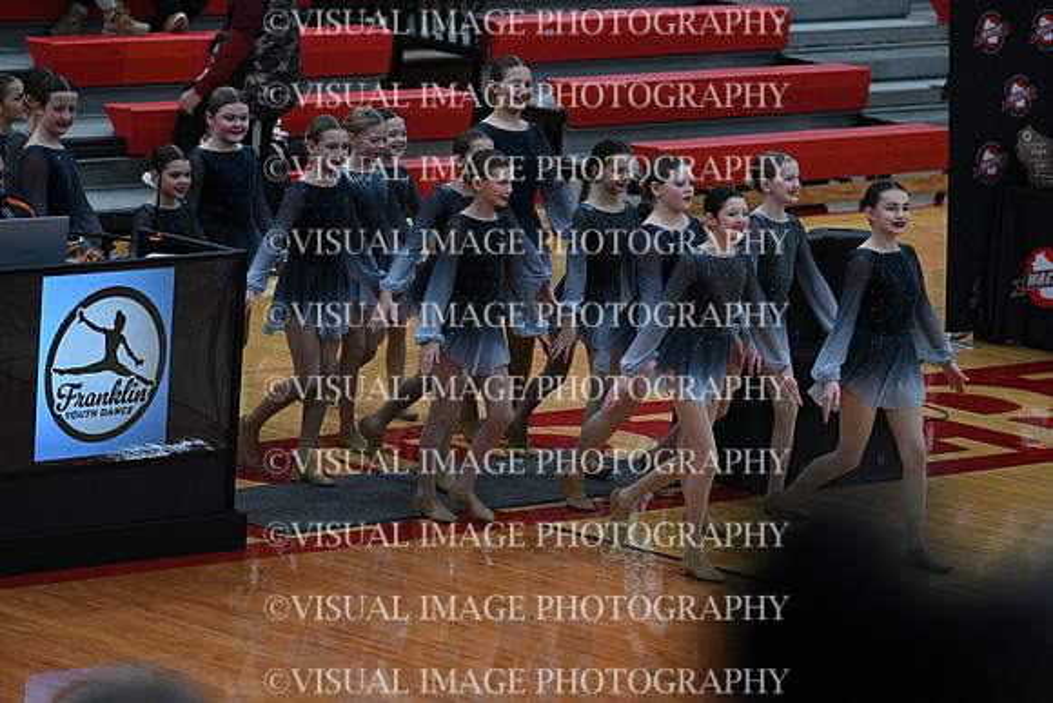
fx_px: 5851
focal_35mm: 200
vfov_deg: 6.9
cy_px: 352
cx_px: 526
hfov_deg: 10.3
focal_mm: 200
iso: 4000
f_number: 4
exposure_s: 1/400
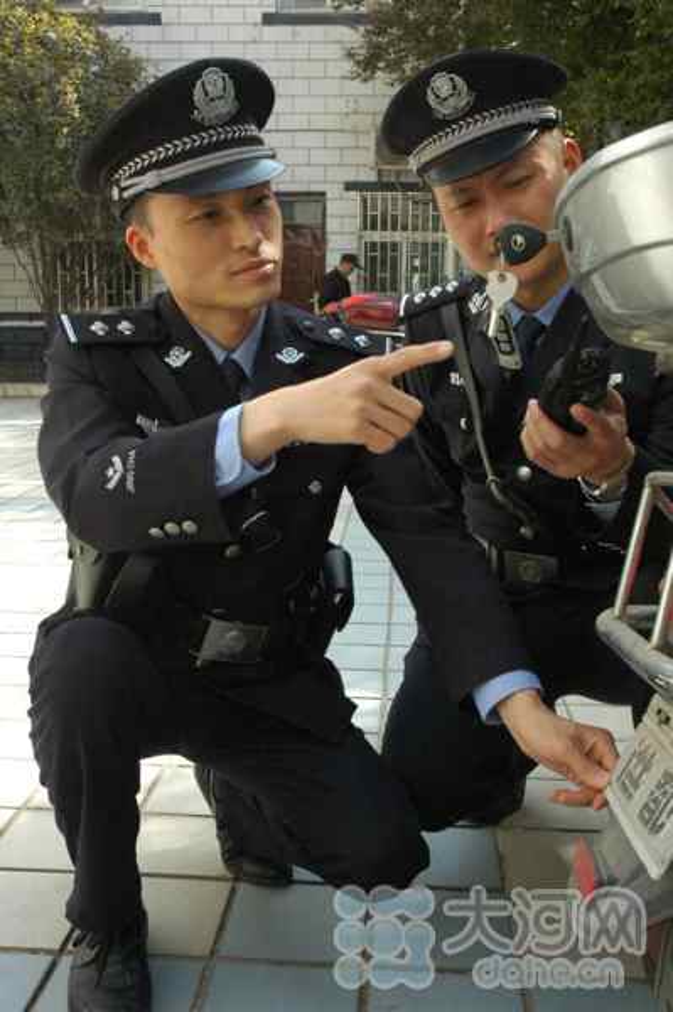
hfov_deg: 35.4
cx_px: 336
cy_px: 506
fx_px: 1053
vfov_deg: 51.3
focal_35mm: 38
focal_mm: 25
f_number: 9
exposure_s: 1/320
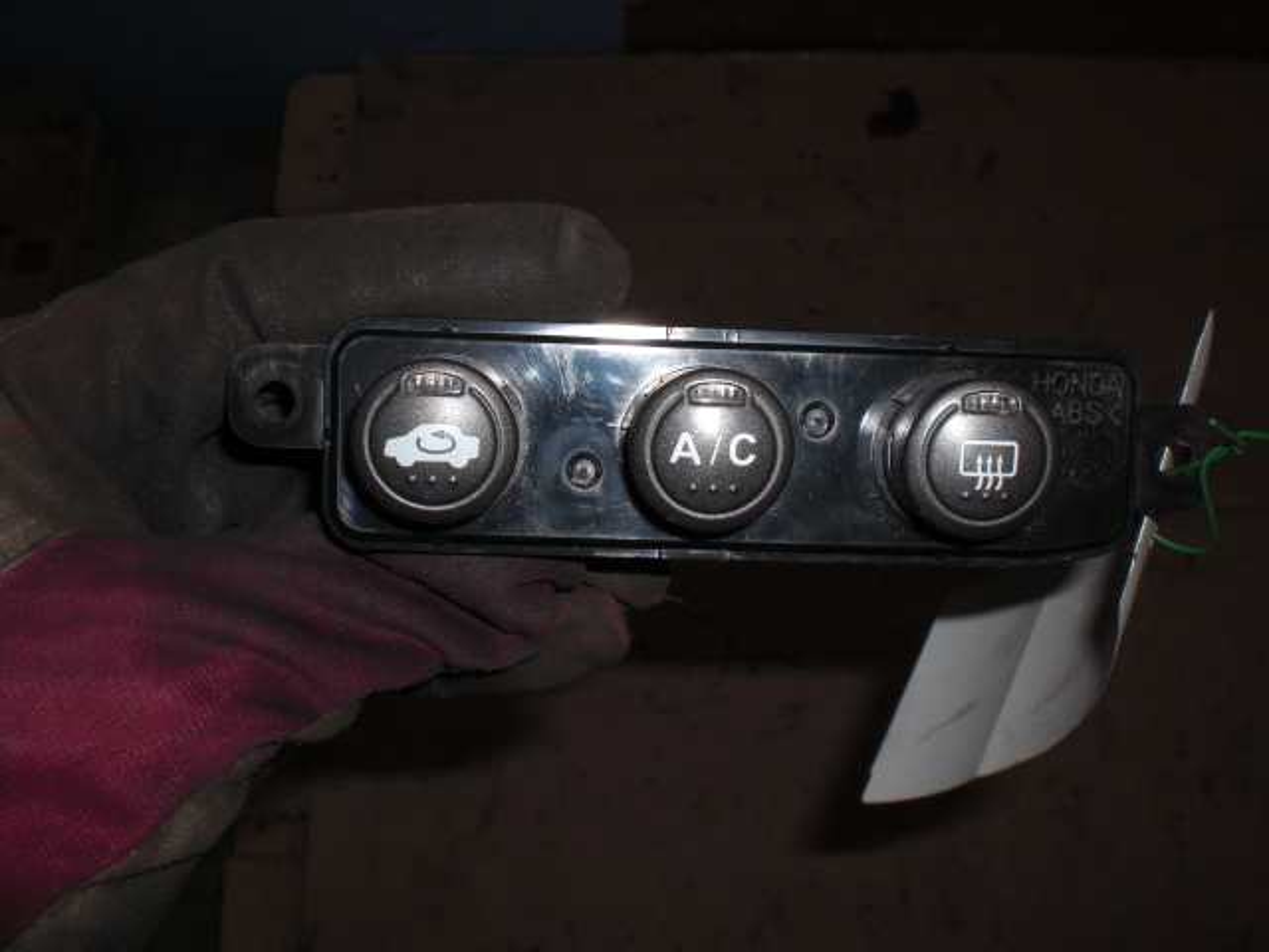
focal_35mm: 38
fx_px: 1393
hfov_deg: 49.0
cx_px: 634
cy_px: 476
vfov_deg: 37.7
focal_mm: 6.3
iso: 64
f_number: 5.6
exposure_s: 1/60
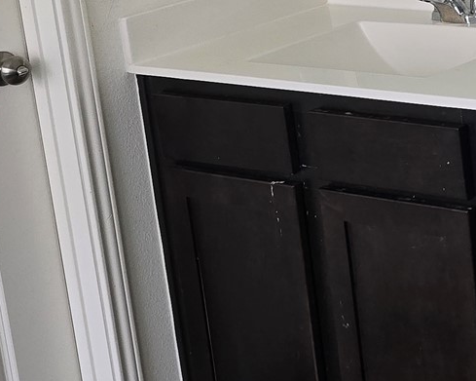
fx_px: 1324
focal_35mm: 94
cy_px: -31
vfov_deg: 15.9
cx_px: 751
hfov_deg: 17.8
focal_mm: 6.3
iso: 64
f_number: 1.7
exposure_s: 1/60
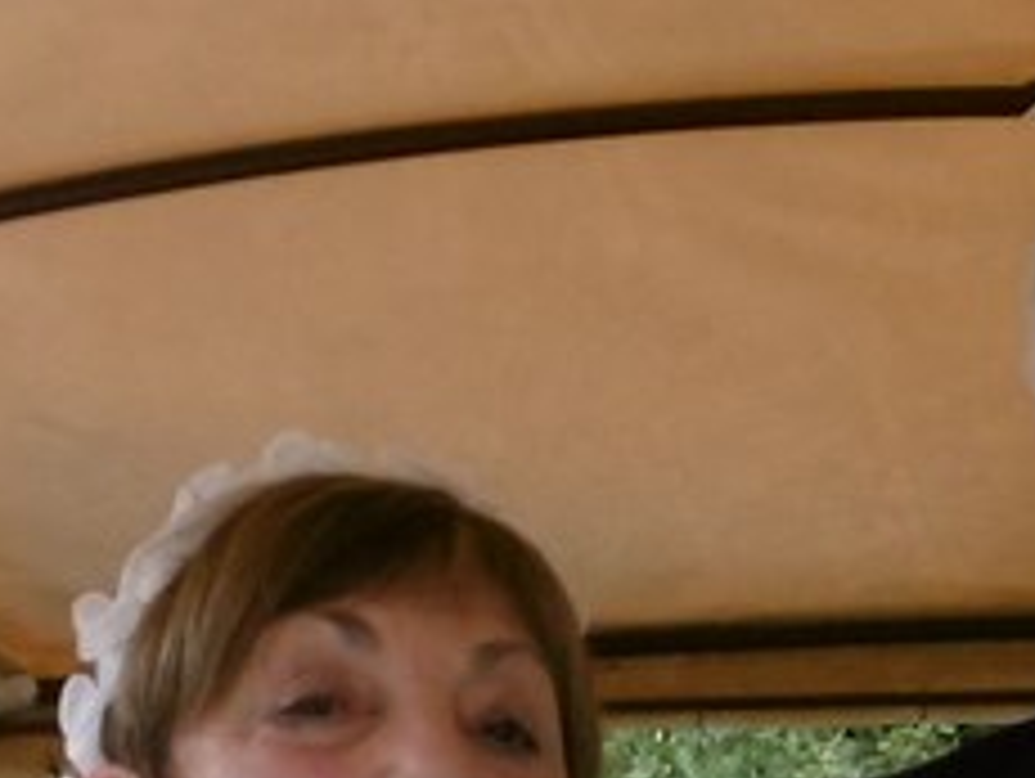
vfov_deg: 9.8
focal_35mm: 146
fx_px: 4370
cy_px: 1309
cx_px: 1233
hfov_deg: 13.2
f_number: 3.1
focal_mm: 4.3
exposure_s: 1/80
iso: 100
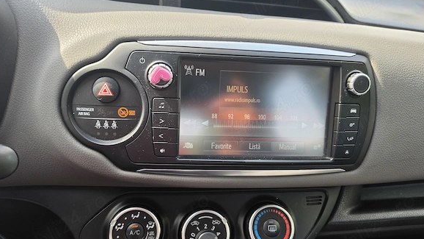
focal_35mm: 26
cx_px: 213
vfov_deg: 44.4
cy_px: 126
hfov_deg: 71.9
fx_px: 292
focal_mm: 6.5
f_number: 1.4
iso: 32
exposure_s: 1/359
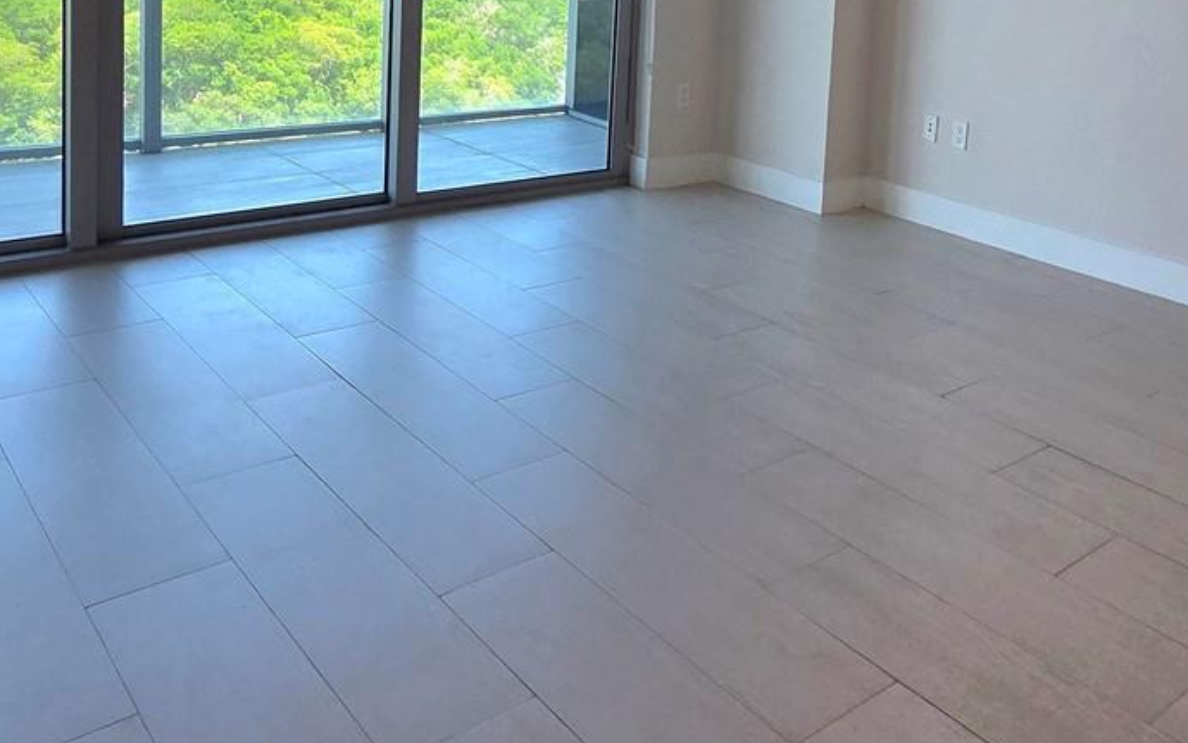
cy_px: 17
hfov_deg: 58.6
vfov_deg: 36.0
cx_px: 771
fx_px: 1036
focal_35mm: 32
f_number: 2.2
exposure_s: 1/120
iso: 80
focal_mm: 2.2
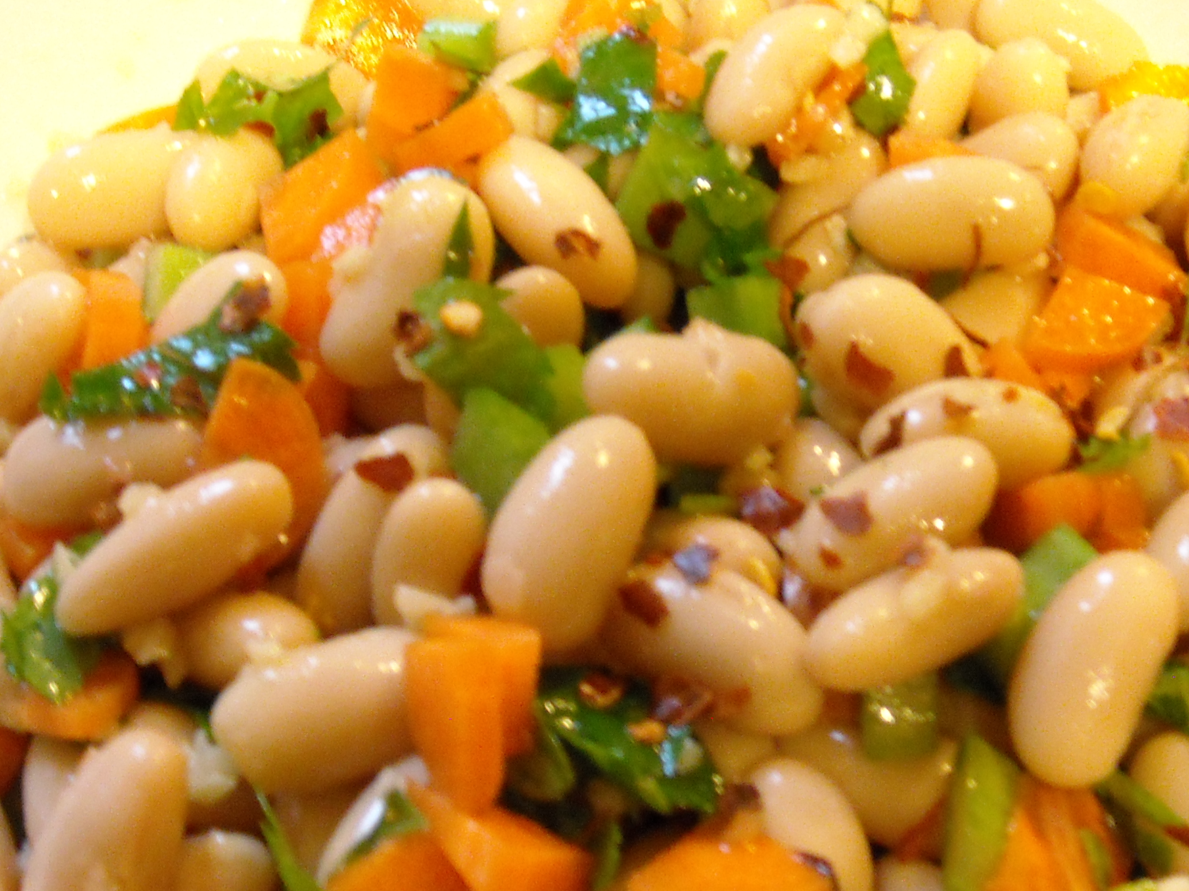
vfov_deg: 22.4
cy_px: 637
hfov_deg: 29.7
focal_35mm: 65
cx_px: 722
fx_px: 2232
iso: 400
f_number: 2.8
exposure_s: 1/12
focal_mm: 5.7
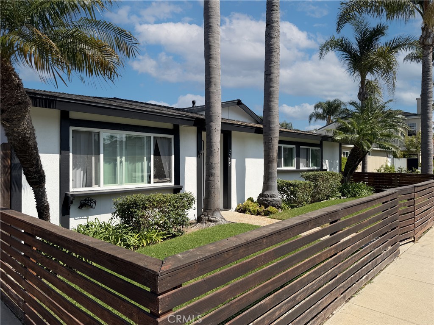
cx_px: 217
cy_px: 162
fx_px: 301
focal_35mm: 24
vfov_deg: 56.8
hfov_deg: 71.6
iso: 80
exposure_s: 1/4405
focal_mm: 6.76
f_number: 1.78
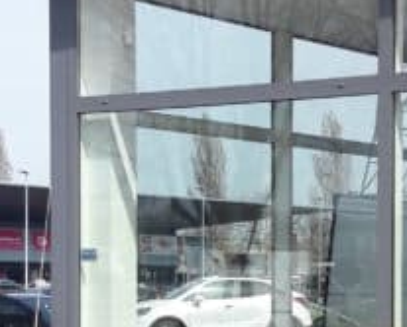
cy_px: 299
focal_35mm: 135
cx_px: 344
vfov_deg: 11.4
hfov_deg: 14.1
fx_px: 1628
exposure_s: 1/1259
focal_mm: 3.7
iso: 40
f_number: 1.9
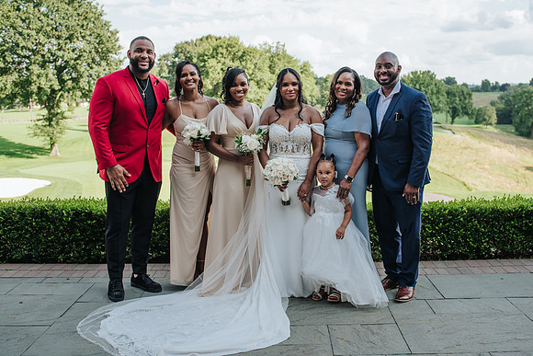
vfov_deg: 34.2
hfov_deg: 49.5
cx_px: 290
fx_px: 577
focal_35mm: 39
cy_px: 162
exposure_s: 1/320
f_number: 3.5
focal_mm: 35
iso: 100
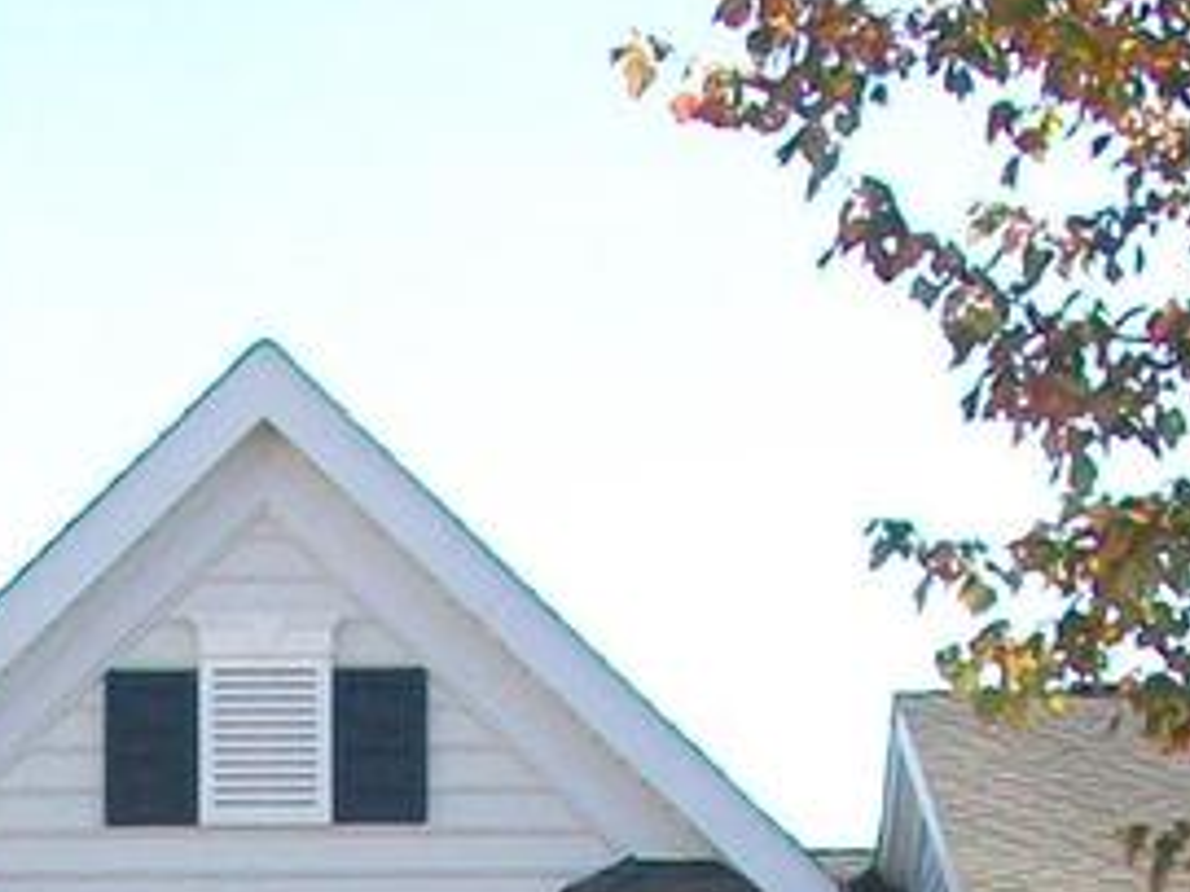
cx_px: 290
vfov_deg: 8.1
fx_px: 5842
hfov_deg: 11.6
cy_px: 2048
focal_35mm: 170
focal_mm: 5.7
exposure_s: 1/320
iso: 64
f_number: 2.8
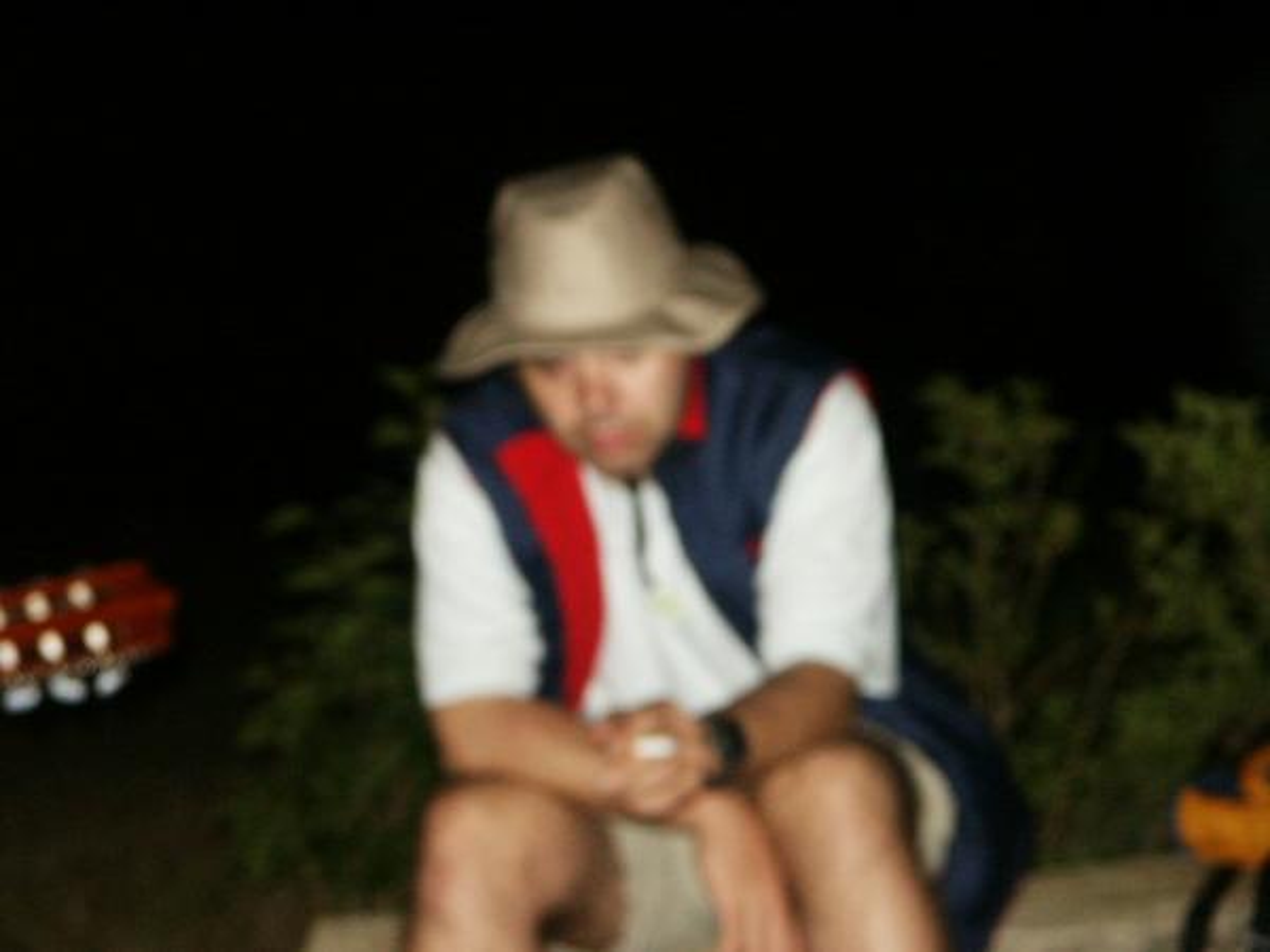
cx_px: 635
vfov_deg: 12.1
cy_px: 476
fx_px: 4476
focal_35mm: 122
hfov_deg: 16.1
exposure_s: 1/125
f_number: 3.6
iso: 200
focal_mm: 24.94
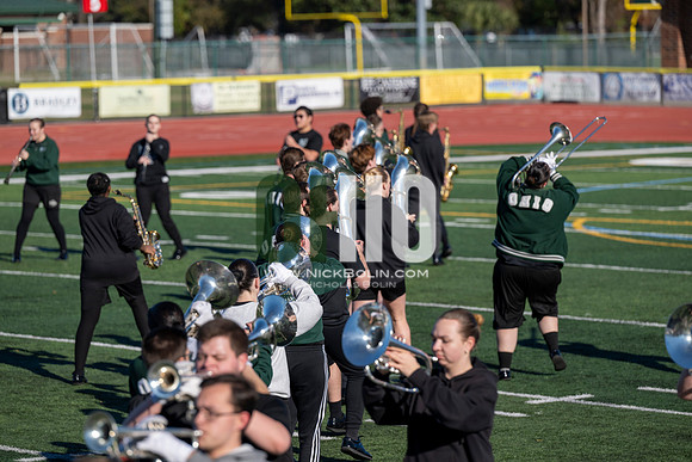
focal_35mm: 180
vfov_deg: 7.6
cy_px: 231
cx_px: 346
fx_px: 3461
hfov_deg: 11.4
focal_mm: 180
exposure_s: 1/2000
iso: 160
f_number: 4
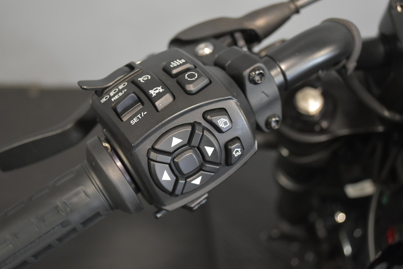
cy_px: 134
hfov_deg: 46.4
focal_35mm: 42
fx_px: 470
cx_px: 202
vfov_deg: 31.9
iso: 1600
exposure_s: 1/15
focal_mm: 28
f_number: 4.5
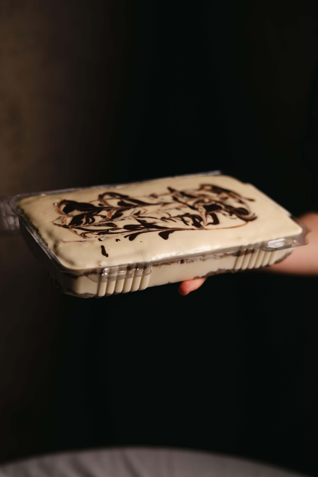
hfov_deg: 27.0
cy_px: 238
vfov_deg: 39.6
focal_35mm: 50
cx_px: 159
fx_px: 662
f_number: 2.5
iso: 100
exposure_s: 1/200
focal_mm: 50
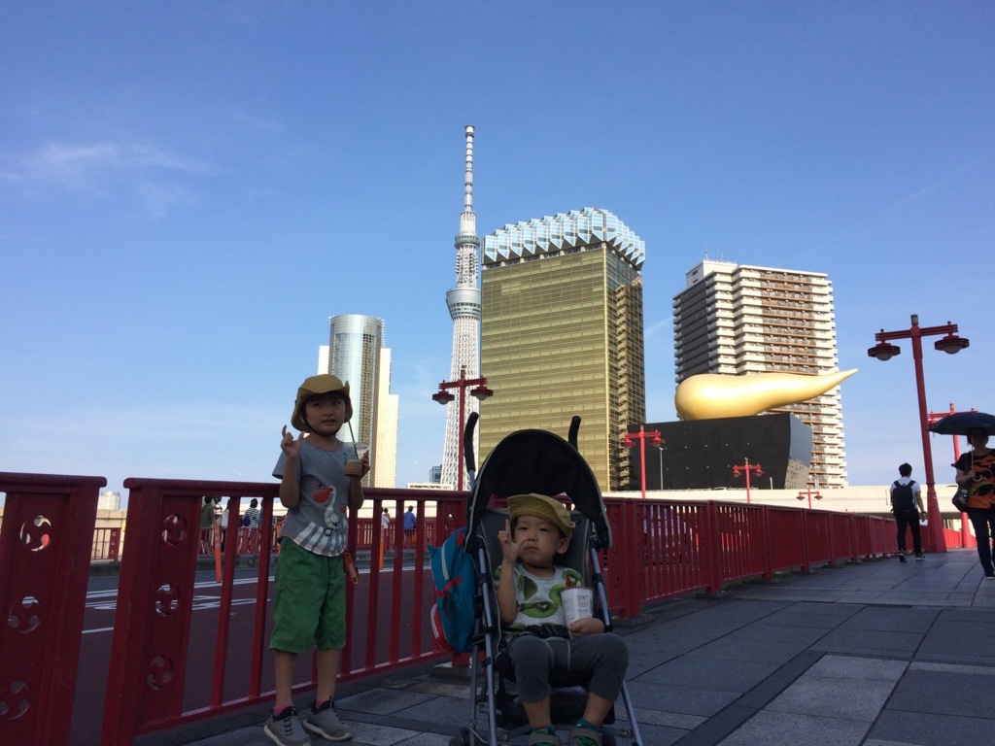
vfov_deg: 48.2
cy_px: 373
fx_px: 834
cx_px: 498
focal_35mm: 29
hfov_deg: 61.7
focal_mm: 4.15
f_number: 2.2
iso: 32
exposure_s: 1/1866
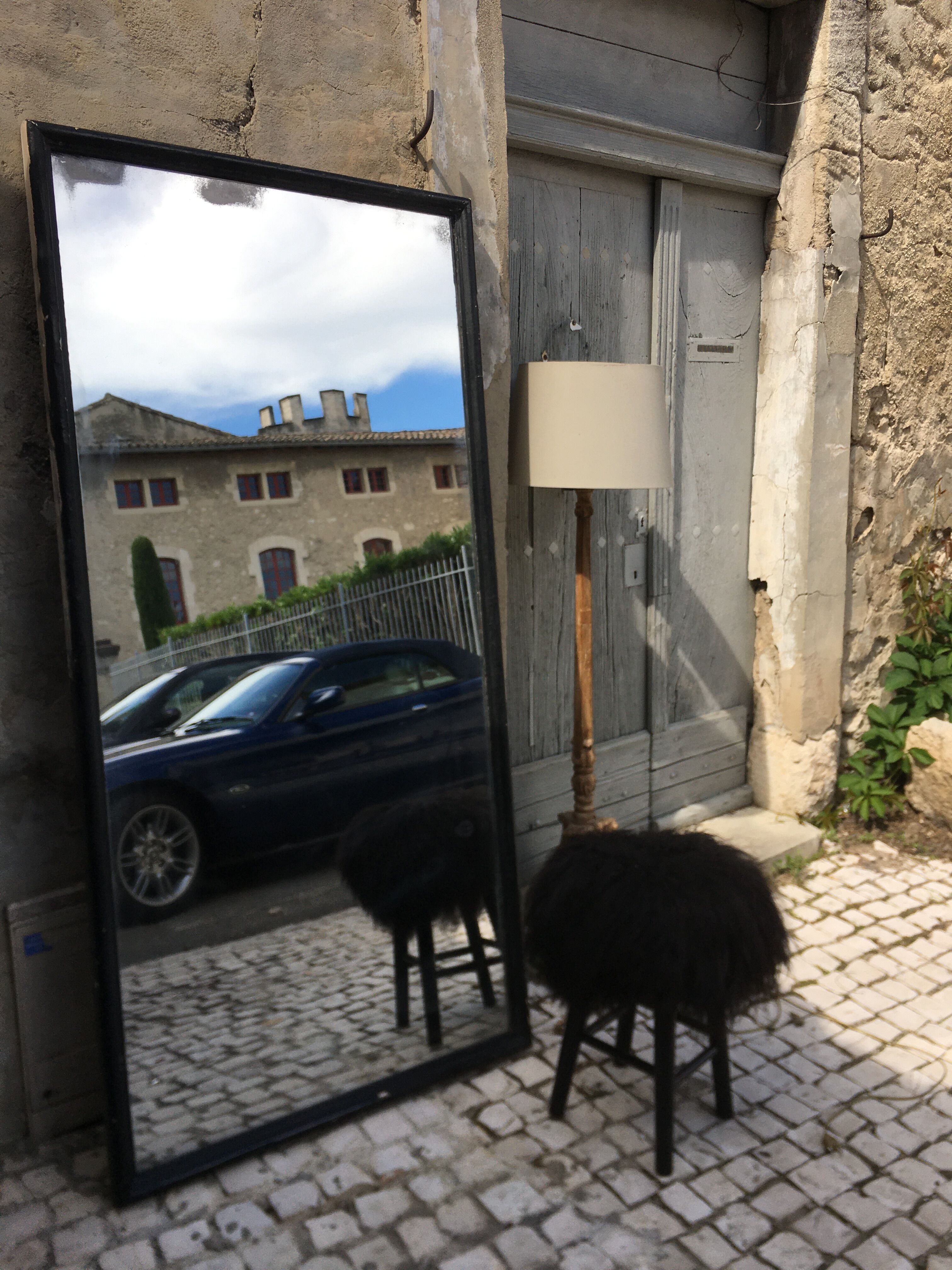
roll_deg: +1.3
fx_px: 1063
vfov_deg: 61.7
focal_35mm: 29
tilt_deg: -9.4
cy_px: 635
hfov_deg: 48.2
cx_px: 476
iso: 25
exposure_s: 1/739
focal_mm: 4.15
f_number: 2.2
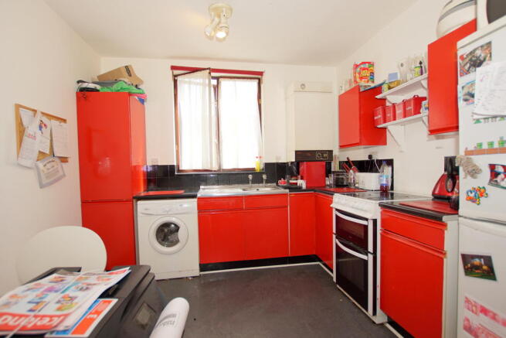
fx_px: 211
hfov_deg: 100.4
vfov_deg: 77.4
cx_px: 253
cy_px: 169
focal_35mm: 15
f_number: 3.5
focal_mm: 10
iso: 100
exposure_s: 1/60
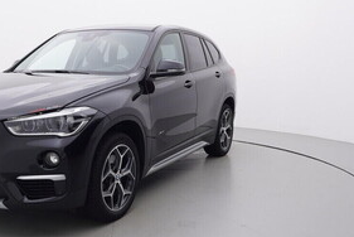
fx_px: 433
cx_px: 118
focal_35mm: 44
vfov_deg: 30.6
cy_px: 127
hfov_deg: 43.8
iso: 200
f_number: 5
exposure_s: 1/80
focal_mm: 15
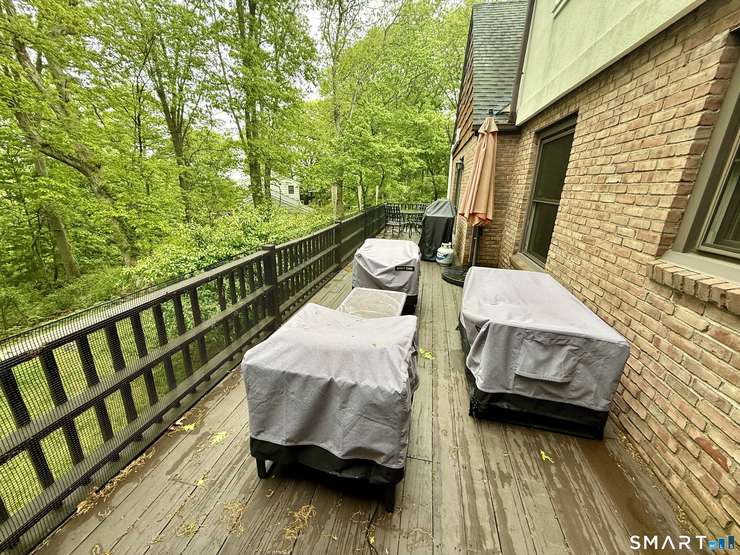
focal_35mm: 14
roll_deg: -1.6
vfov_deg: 85.7
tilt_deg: -17.4
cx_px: 370
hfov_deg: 102.1
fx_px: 299
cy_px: 278
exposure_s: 1/99
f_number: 2.2
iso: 64
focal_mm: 2.22
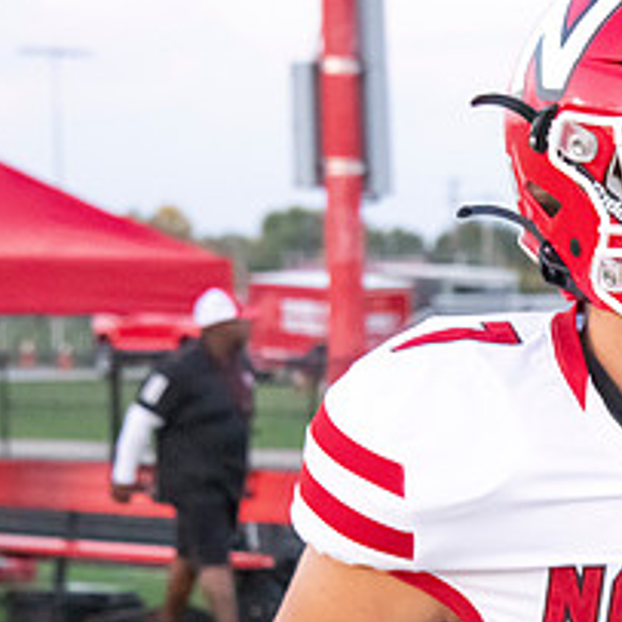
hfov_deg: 7.3
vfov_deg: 7.3
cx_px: 748
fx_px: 4838
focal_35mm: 238
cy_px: 498
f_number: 7.1
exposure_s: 1/640
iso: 10000
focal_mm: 98
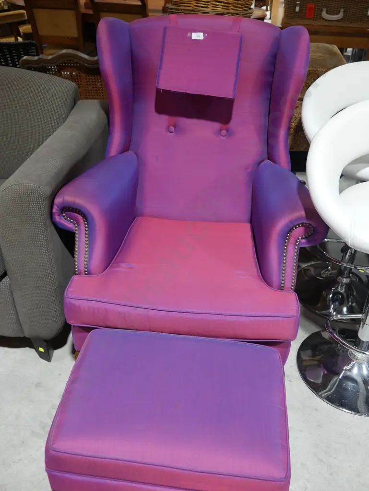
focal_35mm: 34
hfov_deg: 41.8
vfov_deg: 53.9
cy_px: 246
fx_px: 483
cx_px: 184
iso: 500
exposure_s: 1/60
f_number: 4.5
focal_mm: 17
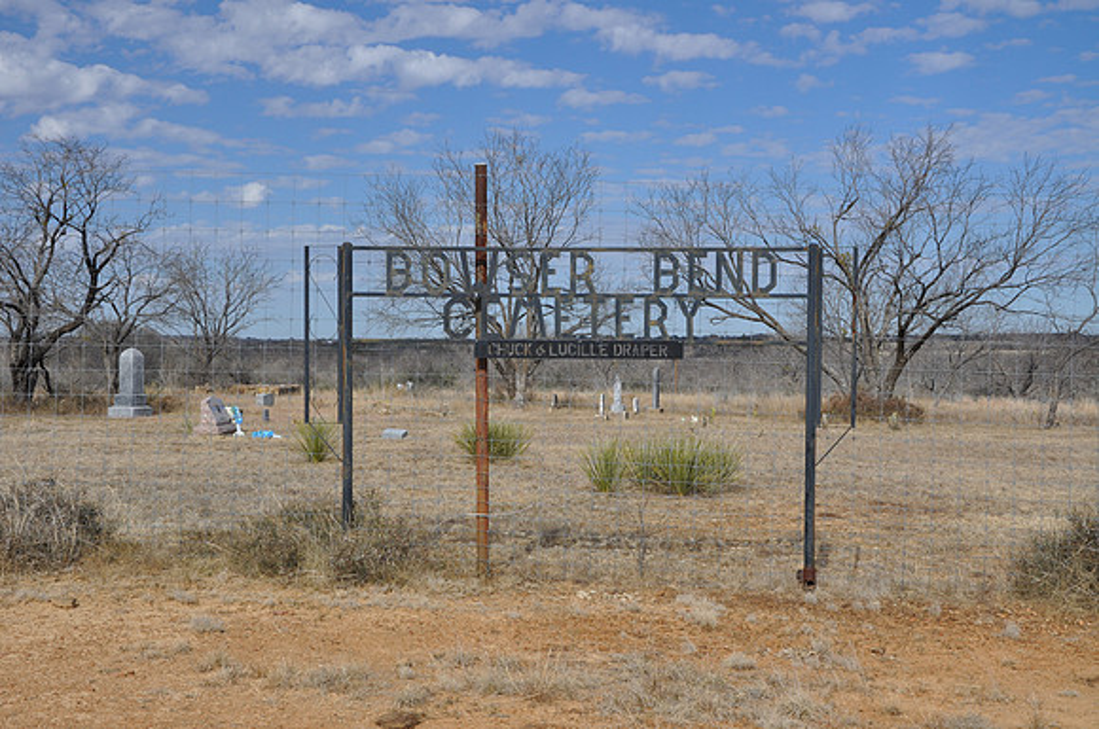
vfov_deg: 23.7
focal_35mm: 57
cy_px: 364
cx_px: 550
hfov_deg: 35.1
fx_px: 1738
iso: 200
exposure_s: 1/250
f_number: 8
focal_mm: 38
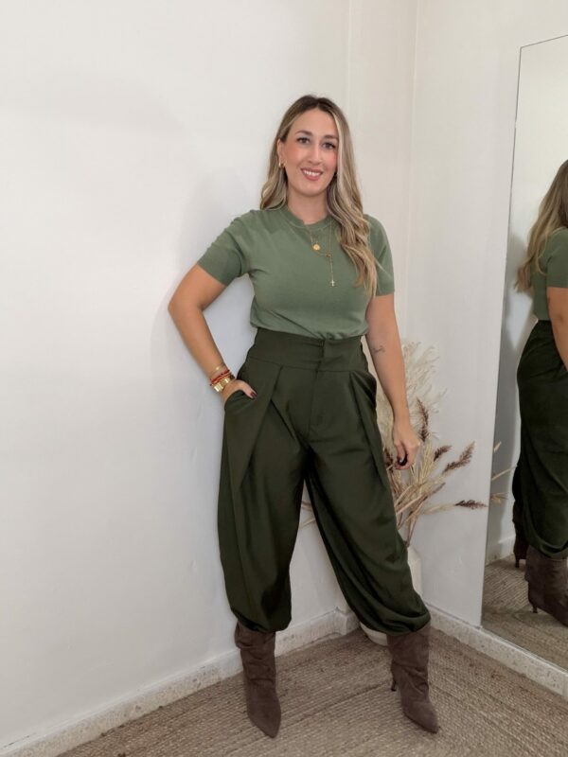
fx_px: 656
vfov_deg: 60.0
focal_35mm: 30
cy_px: 378
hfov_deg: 46.8
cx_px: 284
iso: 125
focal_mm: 2.71
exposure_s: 1/60
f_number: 1.9
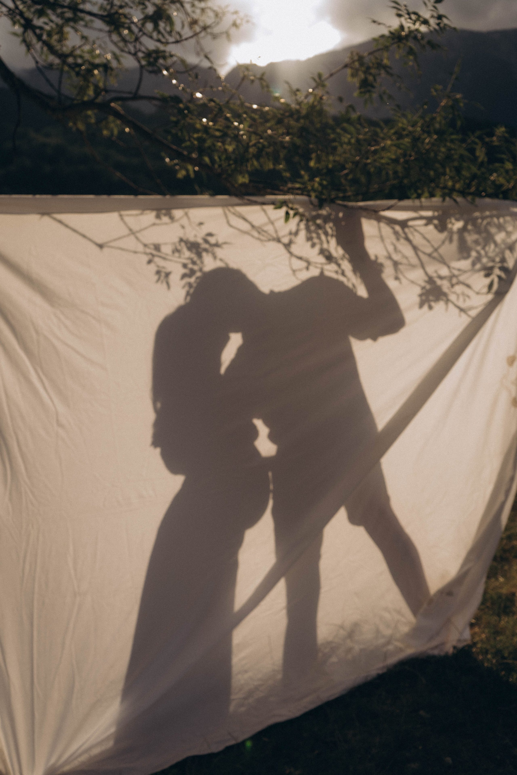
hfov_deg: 37.9
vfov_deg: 54.4
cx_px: 258
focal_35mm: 35
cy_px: 388
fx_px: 754
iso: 400
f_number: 5
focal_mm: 35
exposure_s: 1/800
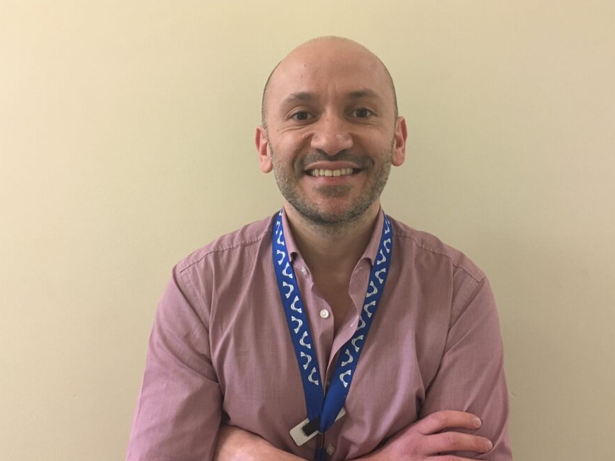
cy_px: 240
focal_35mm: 34
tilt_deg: -7.3
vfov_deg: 41.8
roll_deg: +1.4
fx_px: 604
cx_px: 323
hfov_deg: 53.9
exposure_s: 1/33
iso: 200
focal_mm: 4.15
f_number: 2.2
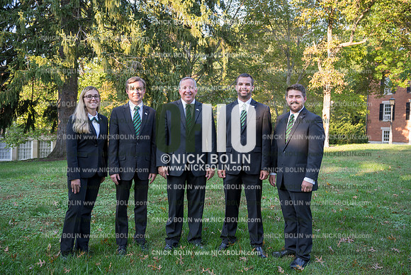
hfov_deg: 57.2
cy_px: 138
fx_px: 377
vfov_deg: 40.0
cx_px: 206
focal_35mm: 33
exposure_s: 1/60
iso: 125
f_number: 4
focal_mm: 33
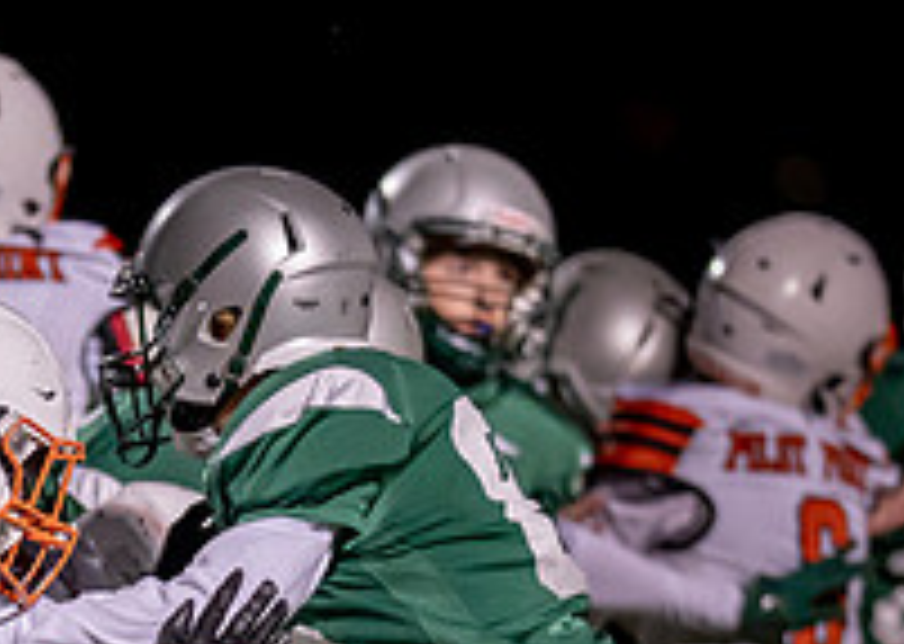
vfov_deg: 2.3
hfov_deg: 3.3
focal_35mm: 616
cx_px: -40
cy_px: 900
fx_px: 15794
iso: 1600
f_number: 1.8
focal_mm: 135
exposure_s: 1/1250
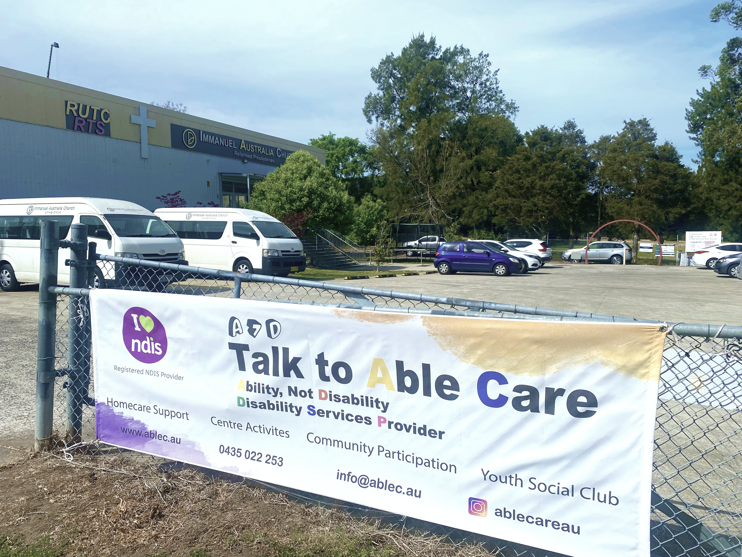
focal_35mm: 26
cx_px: 371
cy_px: 278
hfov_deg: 67.3
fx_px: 557
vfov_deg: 53.1
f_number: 1.8
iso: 32
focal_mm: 4.2
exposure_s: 1/6757
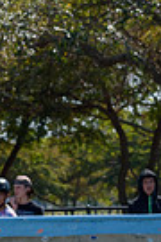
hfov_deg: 3.9
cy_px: 369
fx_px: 2354
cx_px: 224
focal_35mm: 351
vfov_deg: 5.8
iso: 200
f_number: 7.1
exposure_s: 1/800
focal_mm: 70
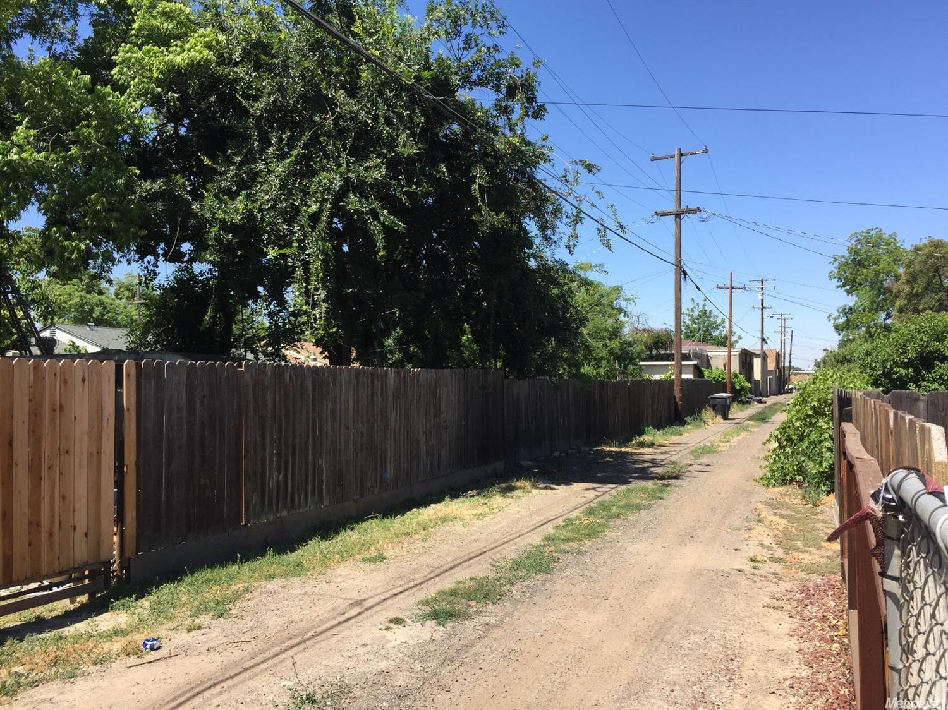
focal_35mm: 29
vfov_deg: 48.2
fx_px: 794
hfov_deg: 61.7
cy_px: 355
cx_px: 474
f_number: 2.2
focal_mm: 4.15
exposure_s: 1/942
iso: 32
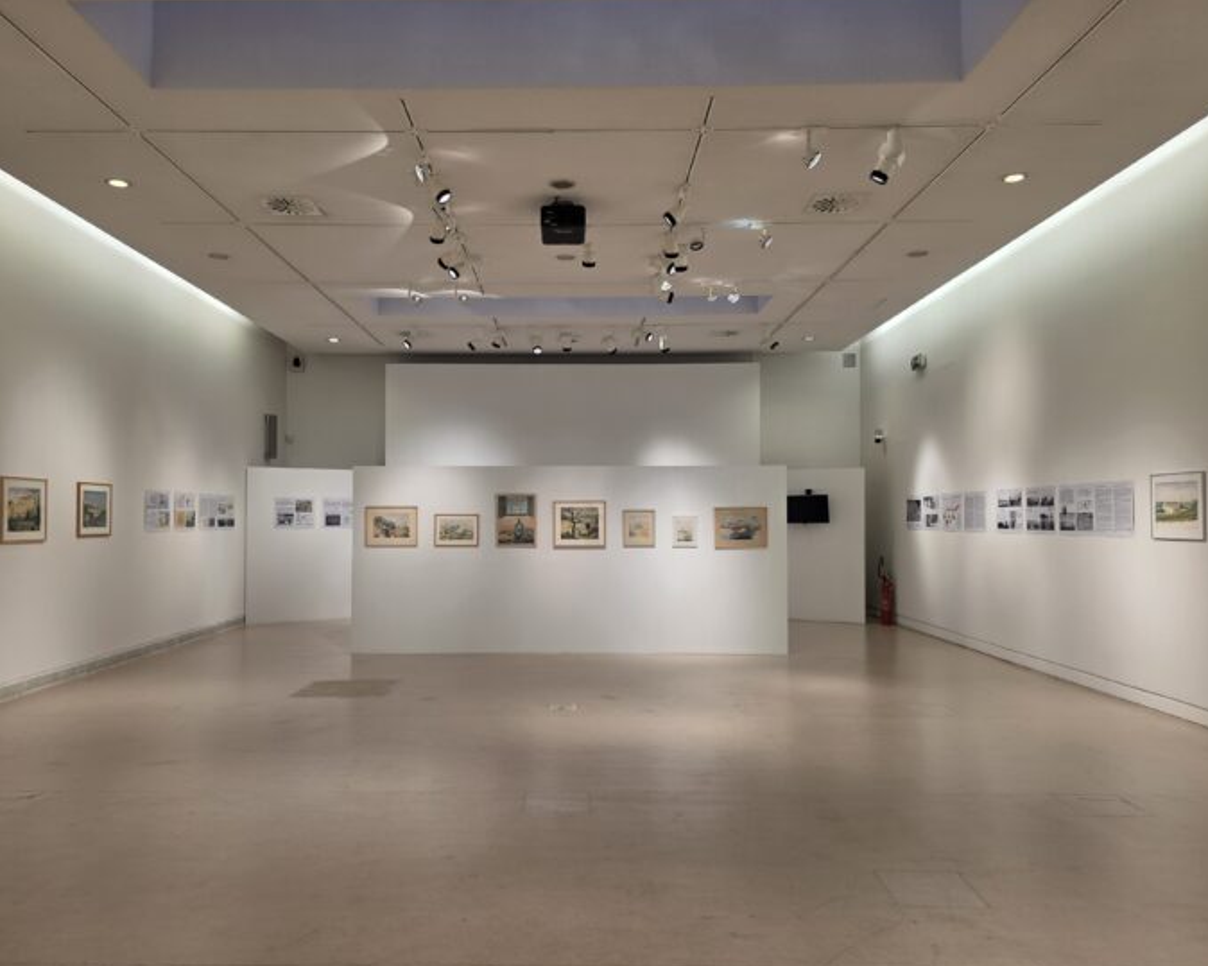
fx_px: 894
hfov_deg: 68.0
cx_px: 556
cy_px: 490
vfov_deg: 56.8
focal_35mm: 25
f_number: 1.7
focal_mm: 6.3
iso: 100
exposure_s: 1/100
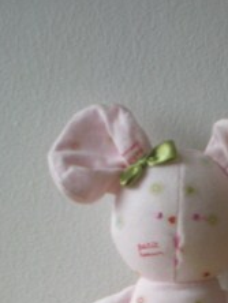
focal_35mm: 89
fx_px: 780
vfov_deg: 20.8
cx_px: 190
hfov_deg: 16.5
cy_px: 347
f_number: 3.1
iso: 200
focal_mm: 6.3
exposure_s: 1/28.7
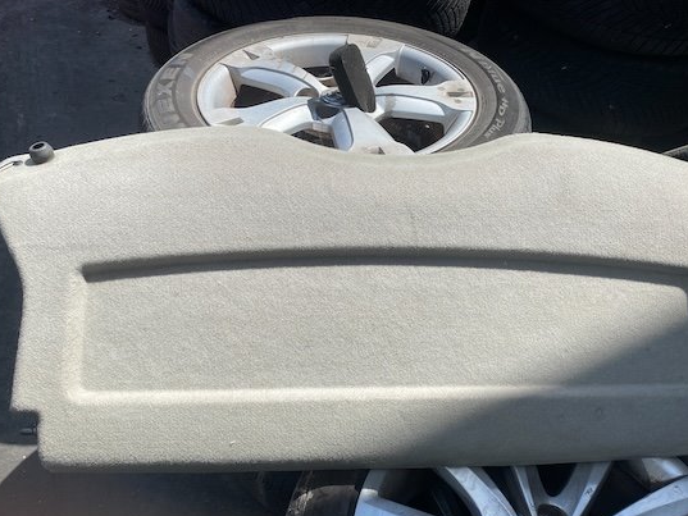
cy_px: 297
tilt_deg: -44.8
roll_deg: -4.9
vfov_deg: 45.3
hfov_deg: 58.2
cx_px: 375
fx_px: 616
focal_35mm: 31
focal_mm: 4.25
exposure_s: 1/2463
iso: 32
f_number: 1.8
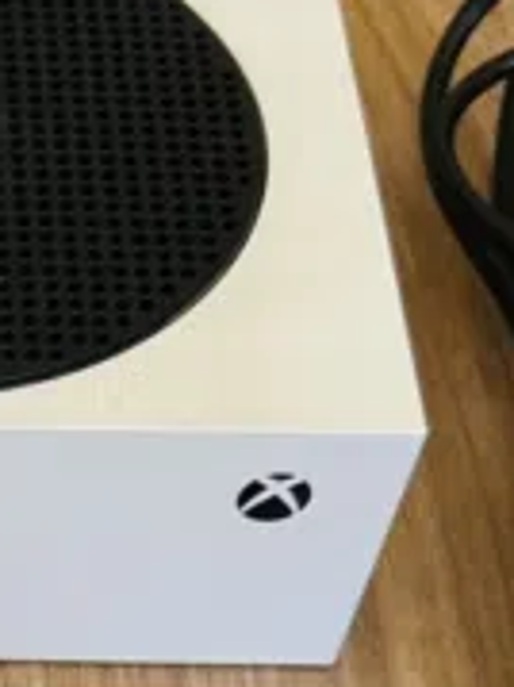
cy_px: 902
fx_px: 1705
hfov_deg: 15.0
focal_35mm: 86
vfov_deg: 20.7
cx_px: -403
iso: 320
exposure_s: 1/60
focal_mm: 6.86
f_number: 1.78
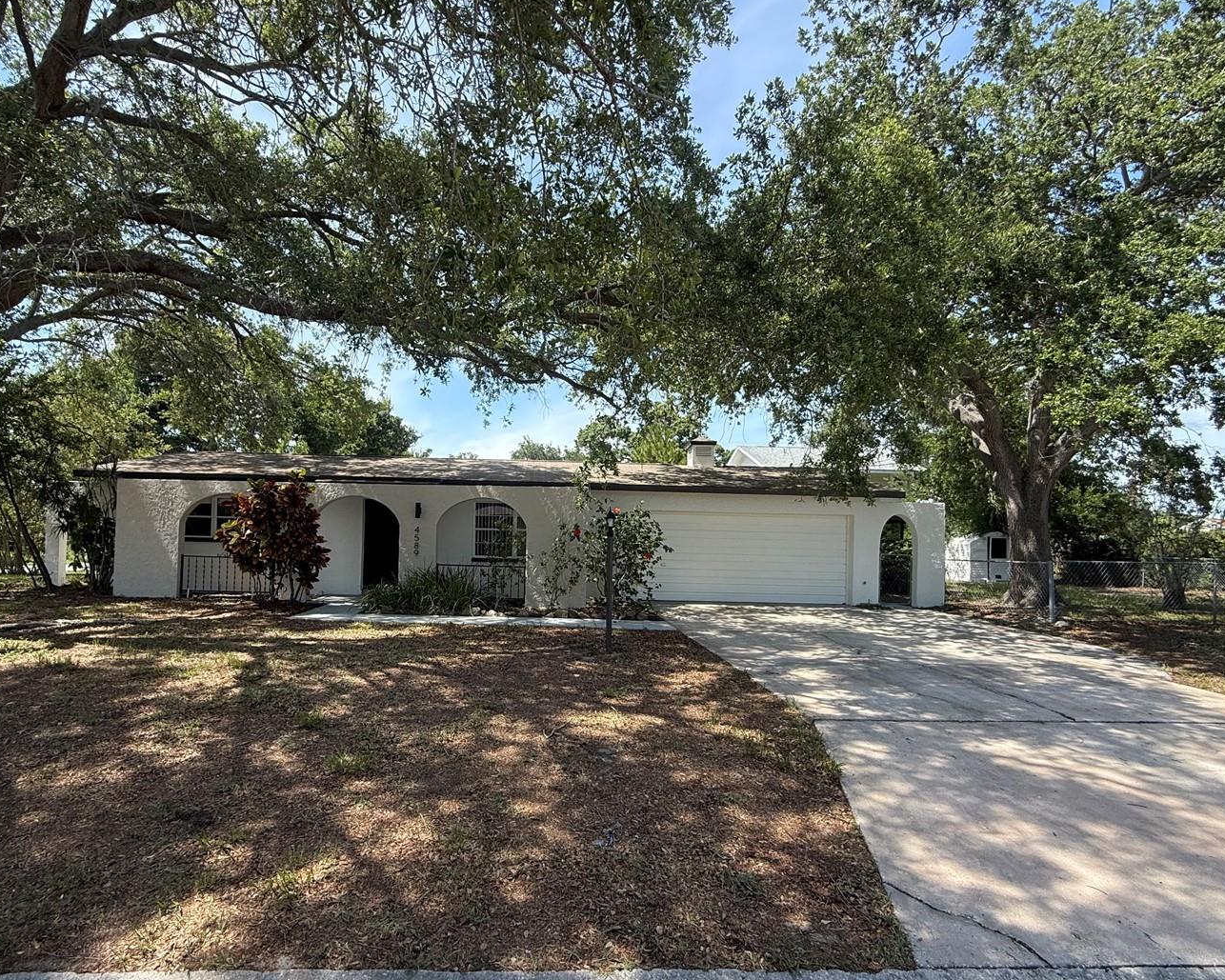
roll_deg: -1.3
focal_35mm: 17
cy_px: 538
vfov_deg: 76.8
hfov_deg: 89.5
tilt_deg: +1.2
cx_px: 567
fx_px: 616
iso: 64
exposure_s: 1/602
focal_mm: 2.22
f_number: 2.2
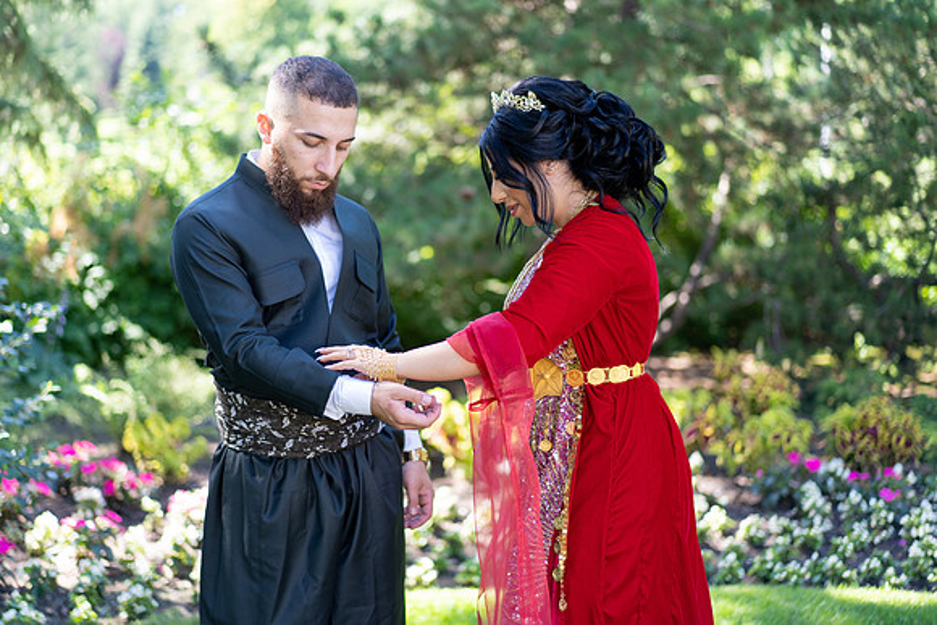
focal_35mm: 55
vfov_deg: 24.6
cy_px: 312
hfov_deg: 36.2
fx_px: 1432
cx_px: 468
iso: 100
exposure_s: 1/250
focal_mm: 55
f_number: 1.8
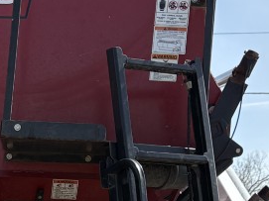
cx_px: -67
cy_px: 405
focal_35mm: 138
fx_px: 1072
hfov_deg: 13.8
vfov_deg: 9.9
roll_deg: -1.7
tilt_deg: -7.2
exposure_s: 1/2639
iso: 50
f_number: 1.6
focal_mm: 5.96
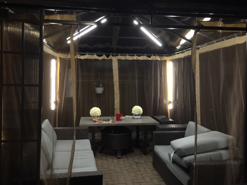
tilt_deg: -1.5
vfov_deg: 45.4
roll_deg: -0.4
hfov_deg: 58.4
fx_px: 221
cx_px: 121
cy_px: 86
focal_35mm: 31
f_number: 2.2
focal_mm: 4.15
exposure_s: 1/10
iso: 100
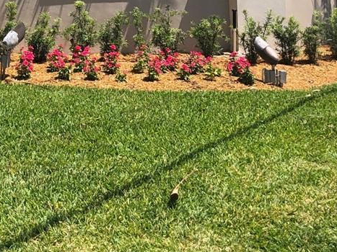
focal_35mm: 96
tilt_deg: +2.6
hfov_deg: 19.9
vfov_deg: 14.8
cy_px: -58
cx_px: 5
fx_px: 934
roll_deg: +1.4
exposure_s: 1/1499
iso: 20
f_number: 1.8
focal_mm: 3.99
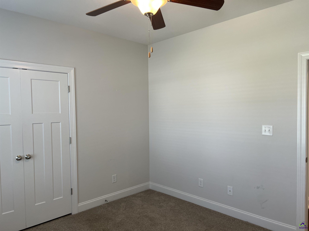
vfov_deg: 53.1
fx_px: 232
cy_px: 116
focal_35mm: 26
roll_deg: +0.3
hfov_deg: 67.3
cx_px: 154
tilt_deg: -2.6
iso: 125
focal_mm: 5.7
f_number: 1.5
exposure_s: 1/120
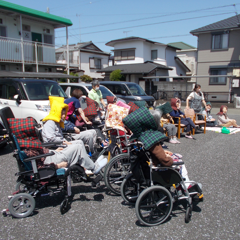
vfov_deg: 52.5
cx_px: 120
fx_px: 243
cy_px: 121
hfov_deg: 52.5
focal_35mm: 31
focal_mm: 4.6
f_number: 8
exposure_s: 1/160
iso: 80
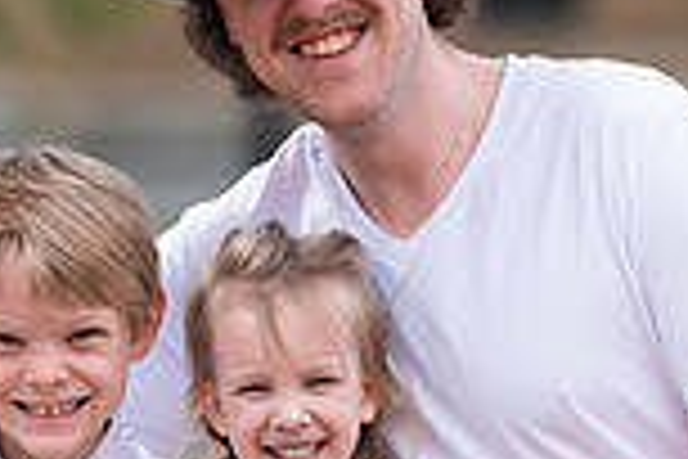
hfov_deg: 3.8
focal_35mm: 546
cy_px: 562
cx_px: 89
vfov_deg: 2.5
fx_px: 10434
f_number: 2
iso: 100
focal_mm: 121
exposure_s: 1/2500
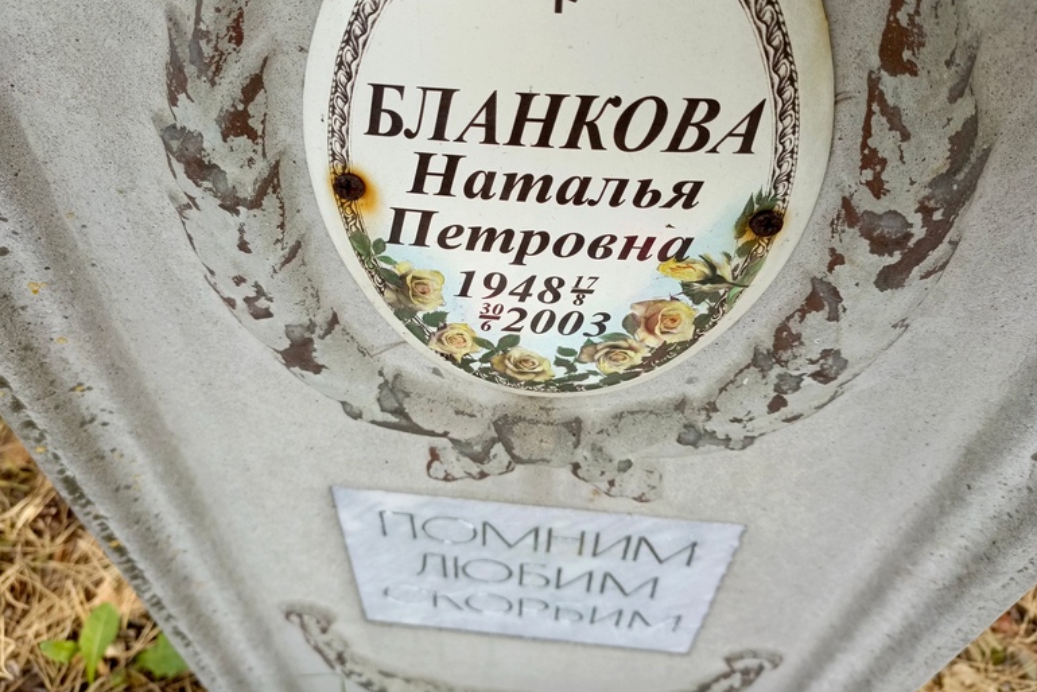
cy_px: 299
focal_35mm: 27
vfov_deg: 47.8
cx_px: 516
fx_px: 778
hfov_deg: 67.4
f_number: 1.69
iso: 106
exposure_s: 1/139
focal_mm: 4.76
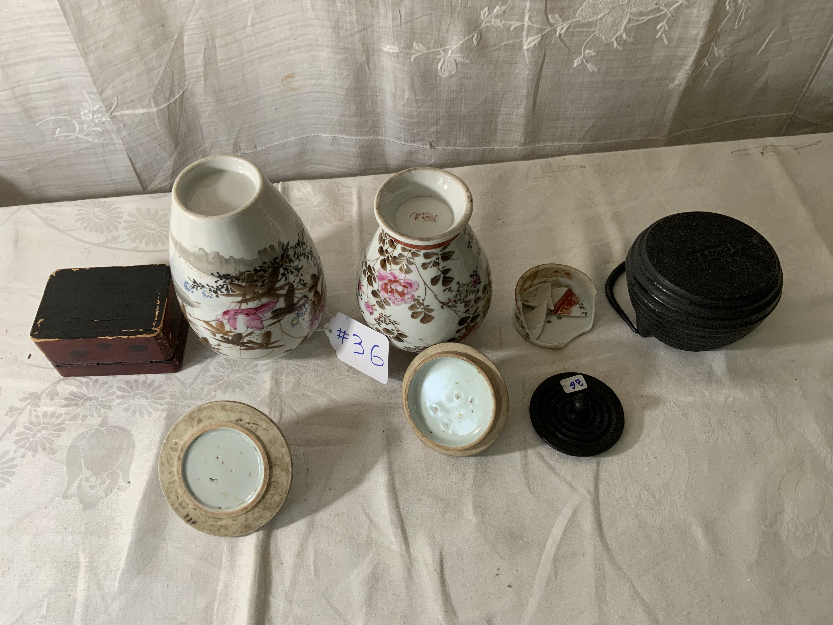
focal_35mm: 29
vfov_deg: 48.2
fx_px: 698
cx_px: 416
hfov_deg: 61.7
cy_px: 312
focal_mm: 3
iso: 100
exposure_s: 1/60
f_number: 1.8
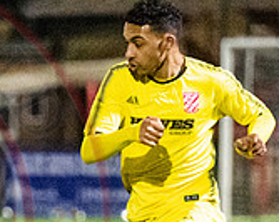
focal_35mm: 779
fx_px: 6421
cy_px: 361
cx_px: -68
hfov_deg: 2.5
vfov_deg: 2.0
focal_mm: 150
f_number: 2.8
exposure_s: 1/1000
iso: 8000
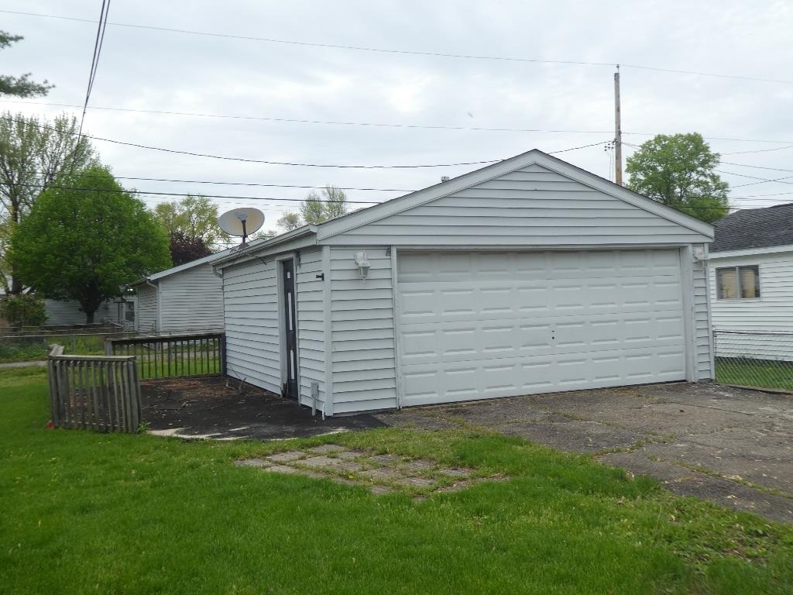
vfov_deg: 42.9
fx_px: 756
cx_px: 396
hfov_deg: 55.4
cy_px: 298
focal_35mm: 33
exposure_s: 1/400
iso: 80
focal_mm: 5.8
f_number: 3.6
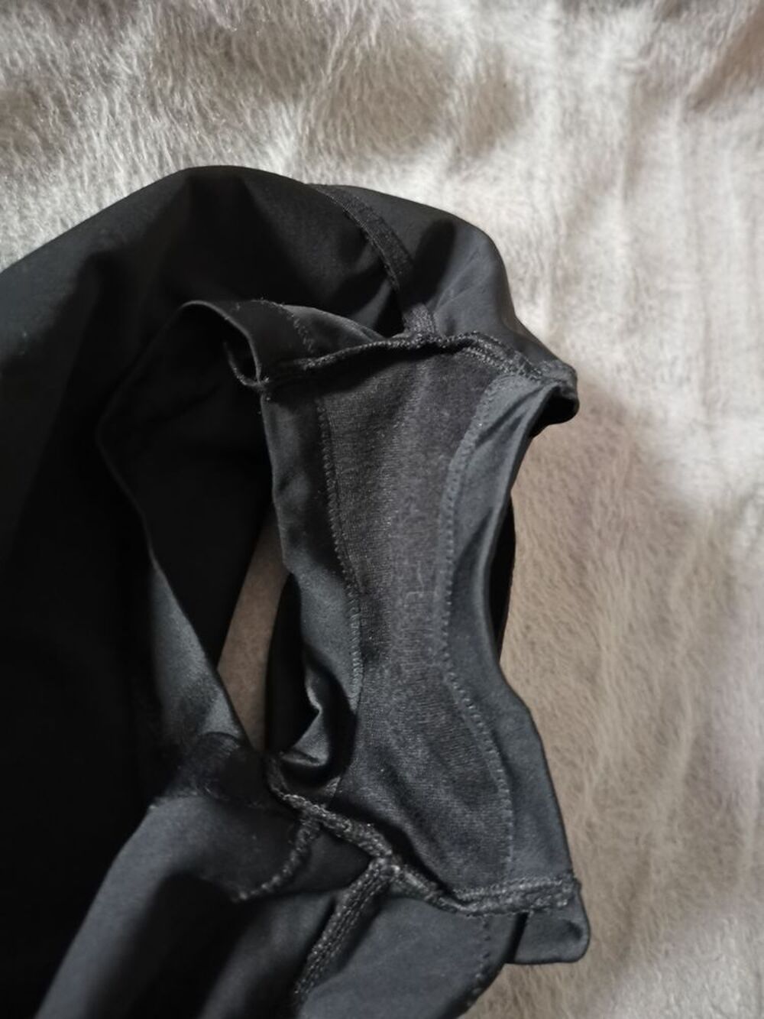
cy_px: 510
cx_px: 382
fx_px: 794
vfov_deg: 65.3
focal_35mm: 27
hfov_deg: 51.4
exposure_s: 1/20
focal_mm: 5.58
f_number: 1.8
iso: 2500
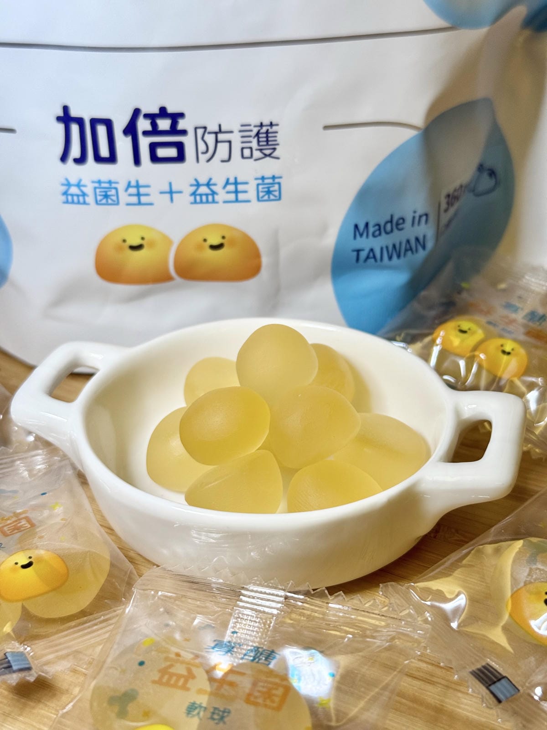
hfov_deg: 30.3
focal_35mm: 48
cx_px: 274
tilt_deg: -32.8
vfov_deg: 39.7
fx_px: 1011
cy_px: 365
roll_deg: +1.9
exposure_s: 1/110
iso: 100
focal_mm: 6.76
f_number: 1.78
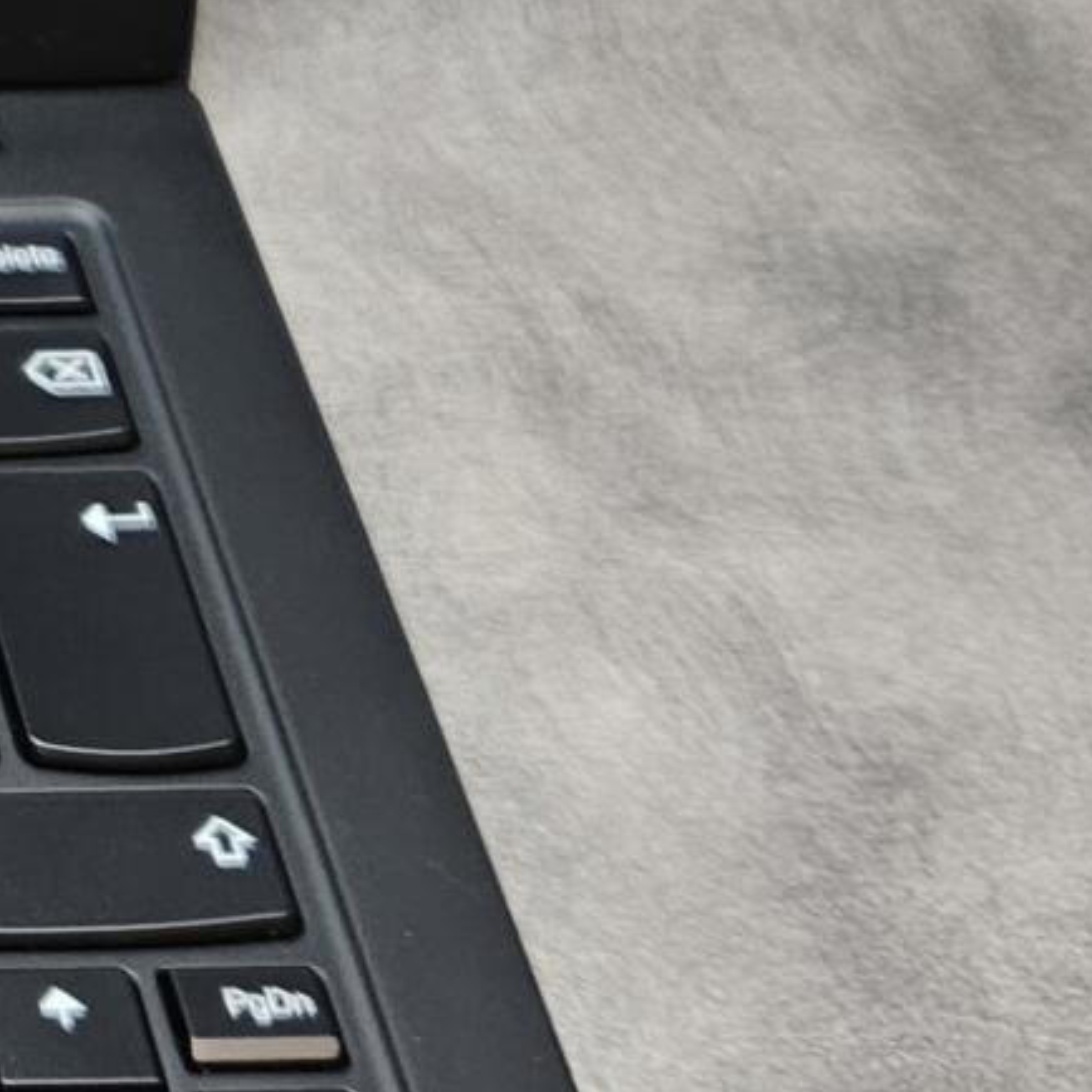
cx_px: -1170
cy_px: -574
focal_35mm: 120
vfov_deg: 13.6
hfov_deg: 12.6
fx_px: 4283
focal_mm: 5.4
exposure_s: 1/100
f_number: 1.8
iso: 160
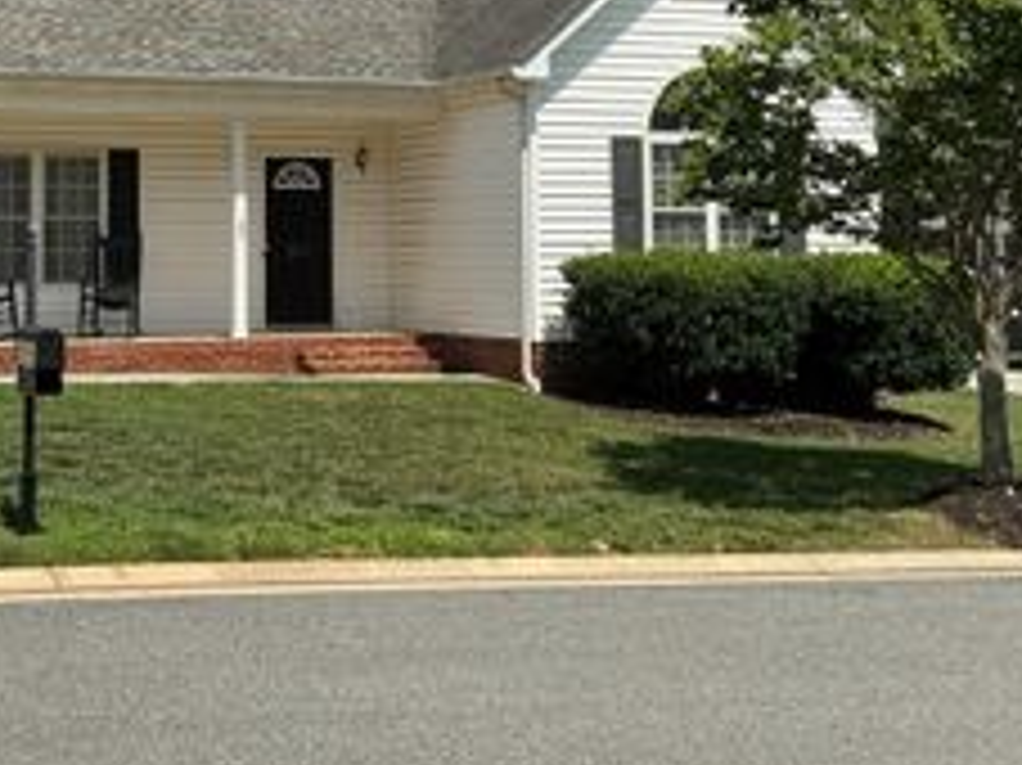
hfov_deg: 30.0
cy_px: 92
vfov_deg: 22.4
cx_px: 302
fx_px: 1889
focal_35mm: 64
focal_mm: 3
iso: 25
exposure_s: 1/1675
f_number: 1.8
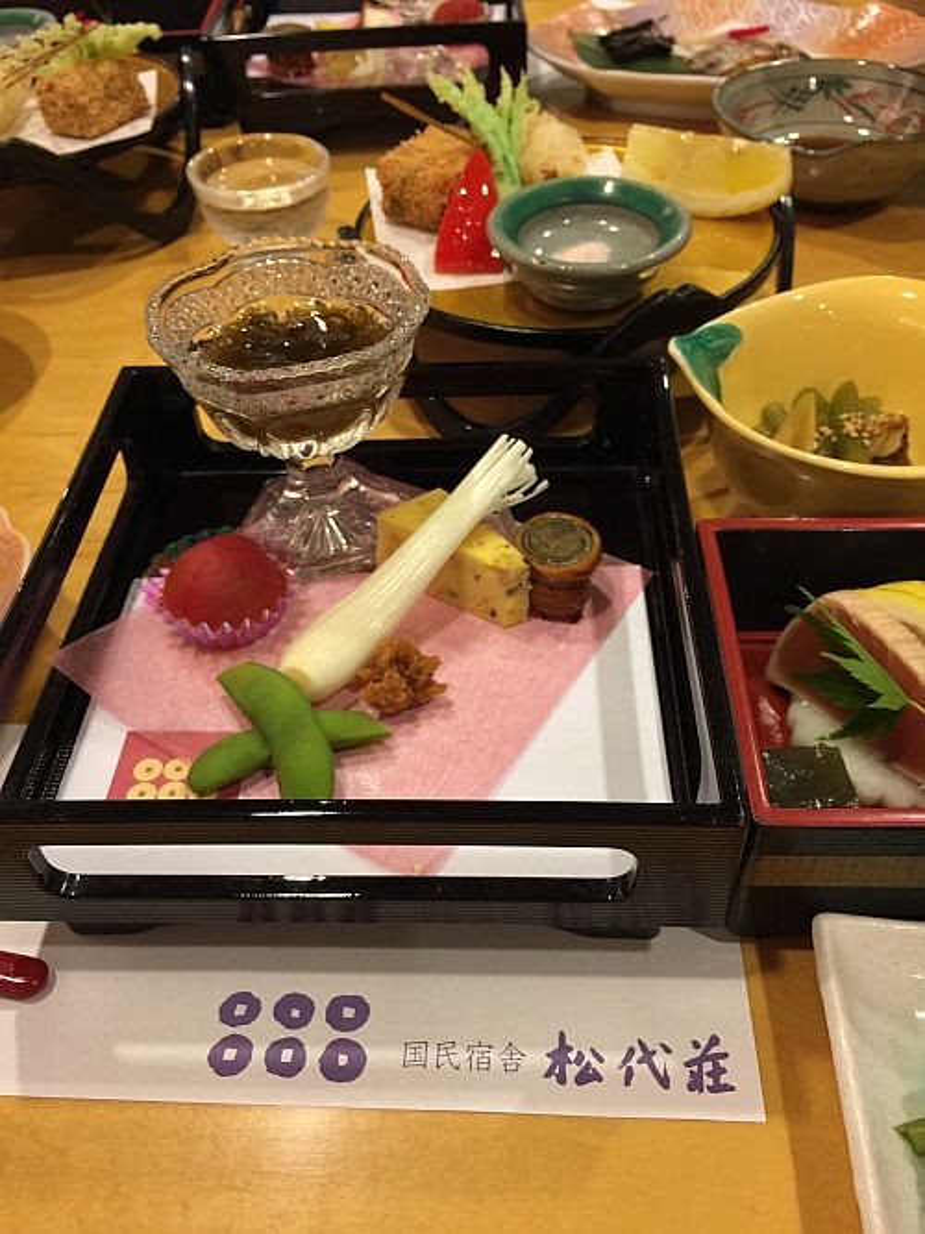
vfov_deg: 61.7
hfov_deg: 48.2
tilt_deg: -44.5
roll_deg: +2.8
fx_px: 1034
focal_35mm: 29
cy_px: 617
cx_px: 462
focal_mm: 4.15
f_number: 2.2
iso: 80
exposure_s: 1/15
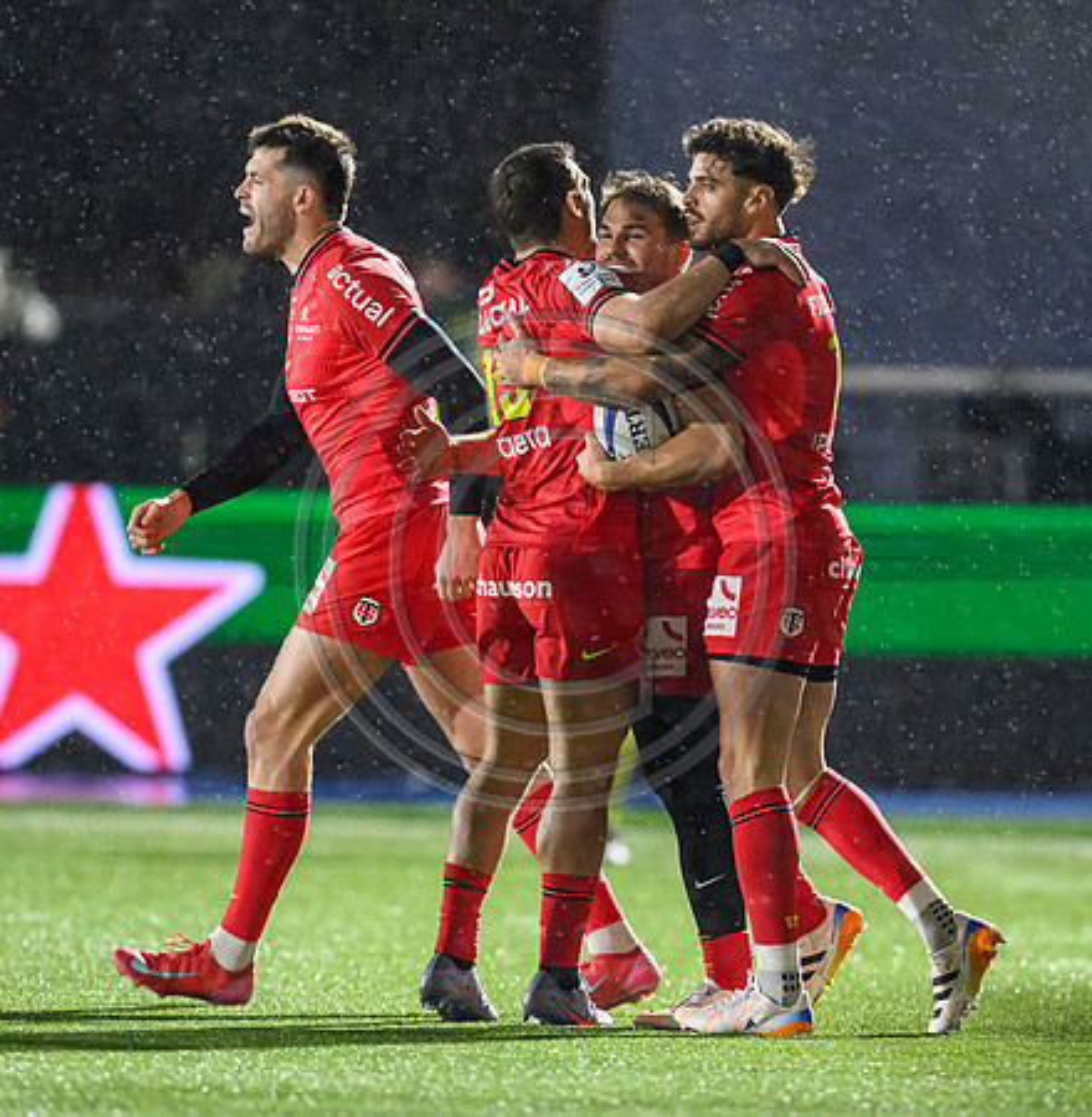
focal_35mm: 677
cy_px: 681
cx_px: 644
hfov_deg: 2.6
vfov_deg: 2.6
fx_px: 24450
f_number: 3.2
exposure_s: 1/1000
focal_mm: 400
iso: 6400
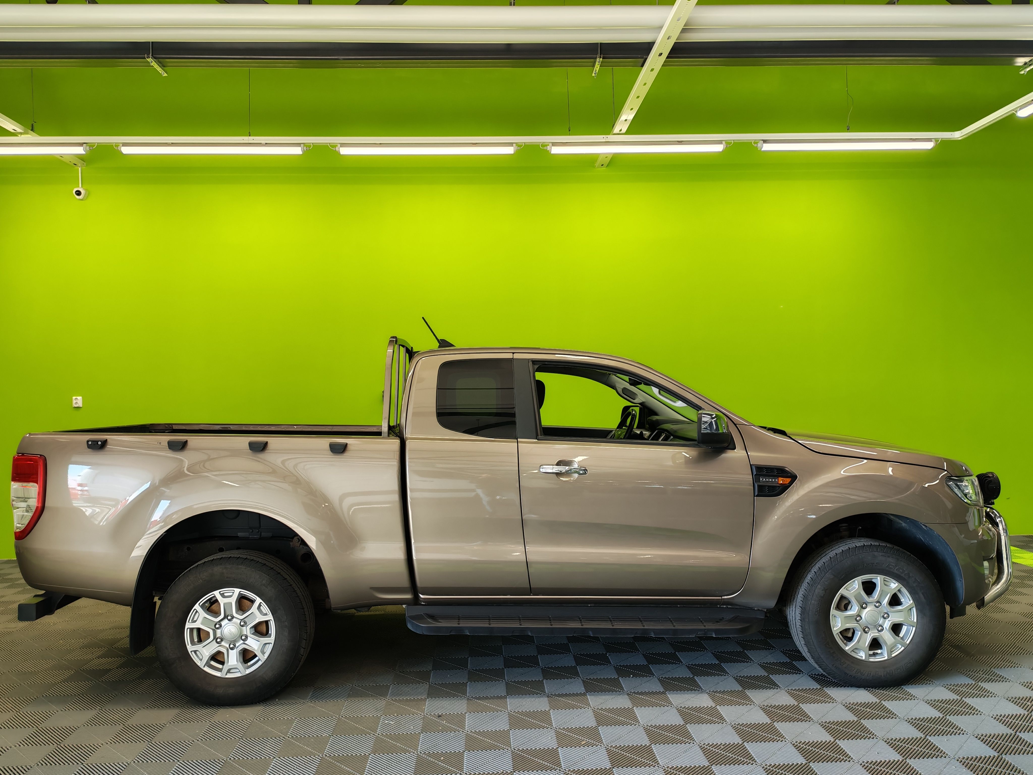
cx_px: 516
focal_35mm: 28
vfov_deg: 49.7
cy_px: 388
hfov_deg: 63.4
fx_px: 836
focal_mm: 6.12
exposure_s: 1/100
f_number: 1.9
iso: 250
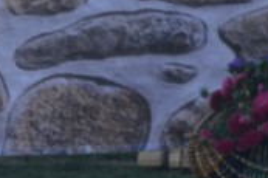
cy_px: 451
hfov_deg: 2.9
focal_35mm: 711
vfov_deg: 1.9
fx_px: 5288
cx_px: -406
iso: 250
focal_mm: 120
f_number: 9
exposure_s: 1/320
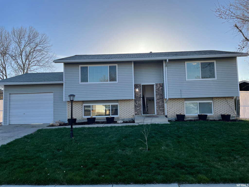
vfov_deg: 53.1
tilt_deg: +4.2
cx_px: 124
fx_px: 187
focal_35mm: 26
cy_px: 94
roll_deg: +1.5
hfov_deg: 67.3
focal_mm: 4.2
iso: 32
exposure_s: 1/2747
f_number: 1.6
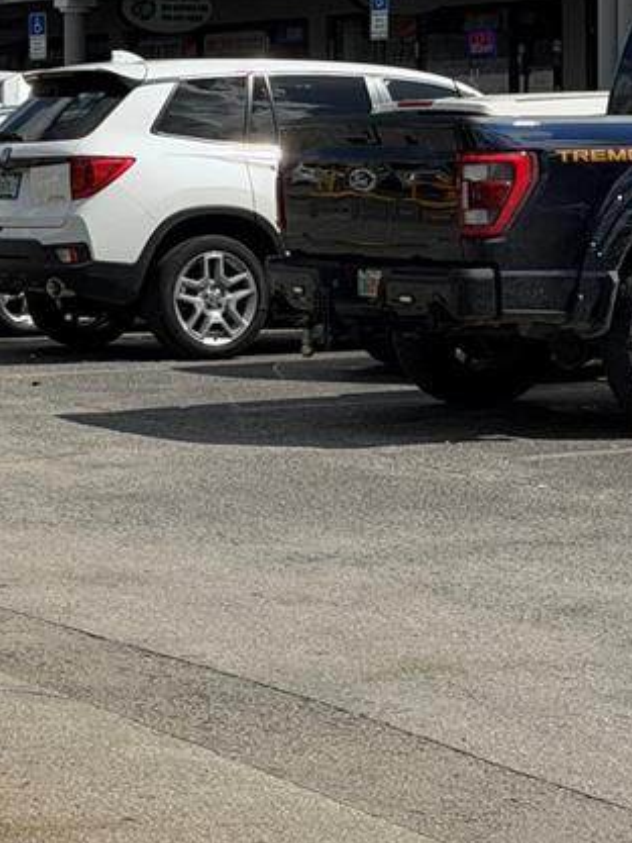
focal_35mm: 138
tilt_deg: +1.2
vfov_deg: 14.2
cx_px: 275
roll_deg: +0.3
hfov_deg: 10.8
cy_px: 85
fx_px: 3358
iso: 64
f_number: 1.78
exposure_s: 1/9901
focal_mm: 6.76
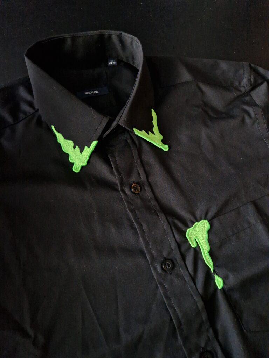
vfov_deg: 73.9
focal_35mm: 23
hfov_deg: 58.9
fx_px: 238
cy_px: 179
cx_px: 134
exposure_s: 1/100
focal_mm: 5.4
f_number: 1.8
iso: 200
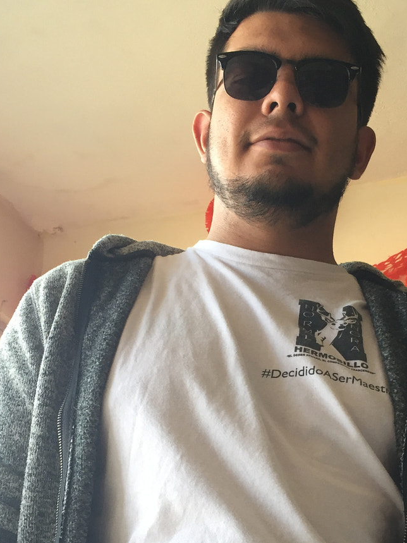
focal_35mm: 54
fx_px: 847
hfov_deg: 26.8
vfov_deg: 35.1
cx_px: 280
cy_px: 379
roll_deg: -0.2
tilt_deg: +18.9
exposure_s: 1/40
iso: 32
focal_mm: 4.15
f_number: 2.2
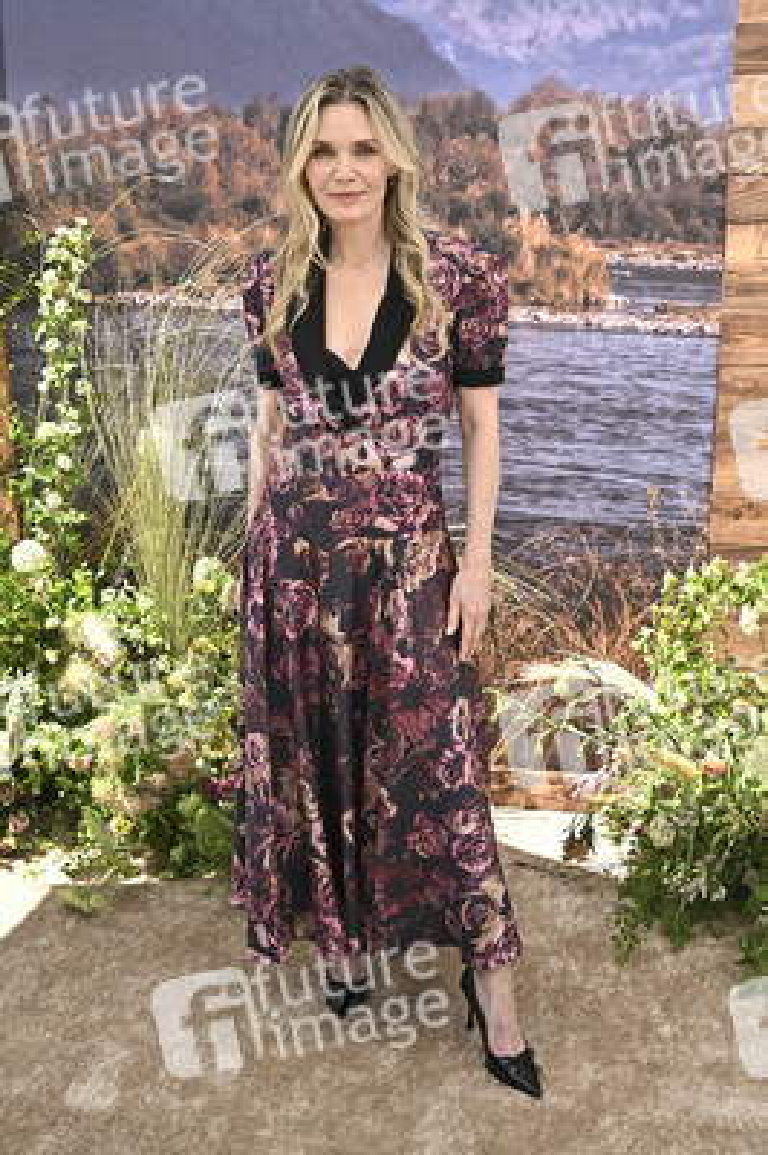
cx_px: 384
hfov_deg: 31.8
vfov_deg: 46.4
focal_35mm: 42
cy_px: 578
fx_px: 1346
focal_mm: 42
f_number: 7.1
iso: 250
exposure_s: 1/320
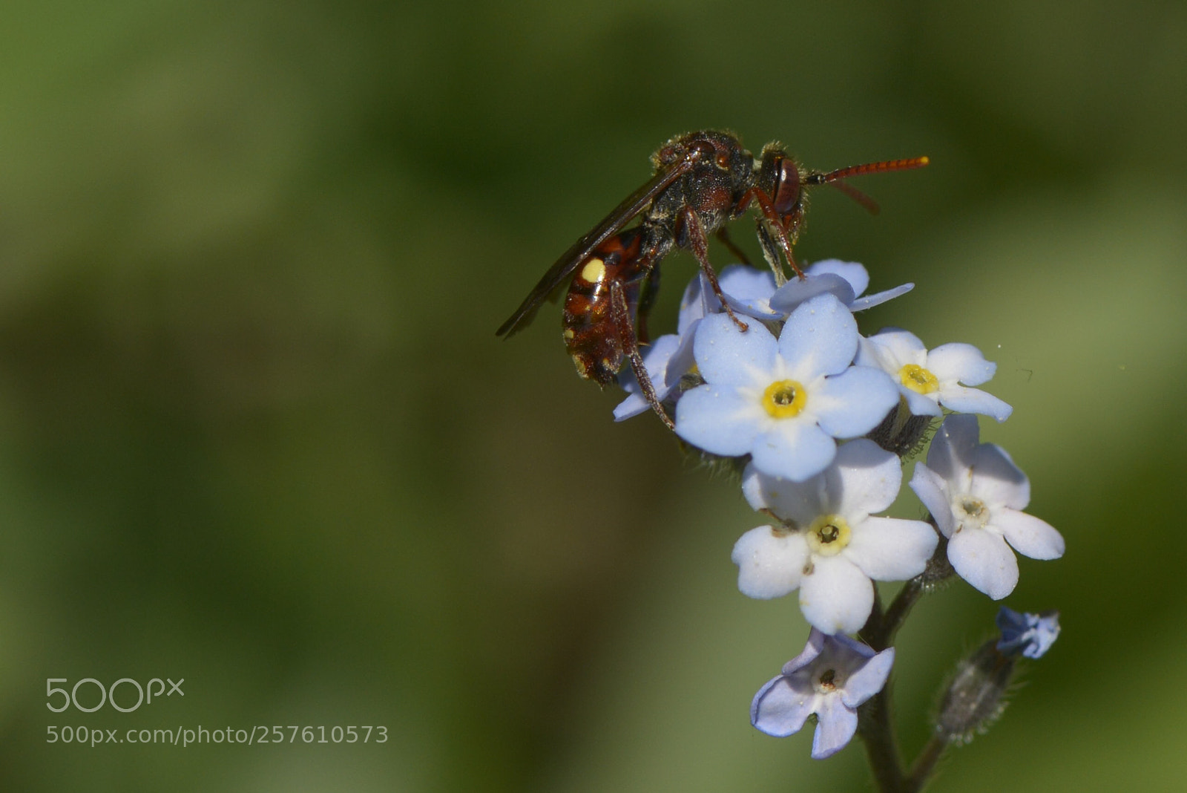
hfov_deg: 19.4
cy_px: 396
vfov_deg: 13.1
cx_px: 594
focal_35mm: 105
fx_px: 3463
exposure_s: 1/1600
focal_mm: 105
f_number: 9
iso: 400
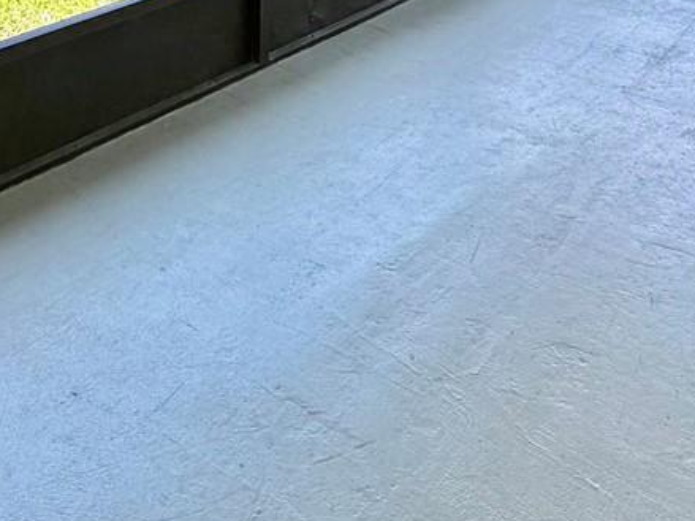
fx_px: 1024
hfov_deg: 37.2
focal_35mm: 51
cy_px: -206
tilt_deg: -7.4
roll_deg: -0.3
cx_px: 250
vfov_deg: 24.0
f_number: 2.2
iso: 50
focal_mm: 2.22
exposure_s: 1/502
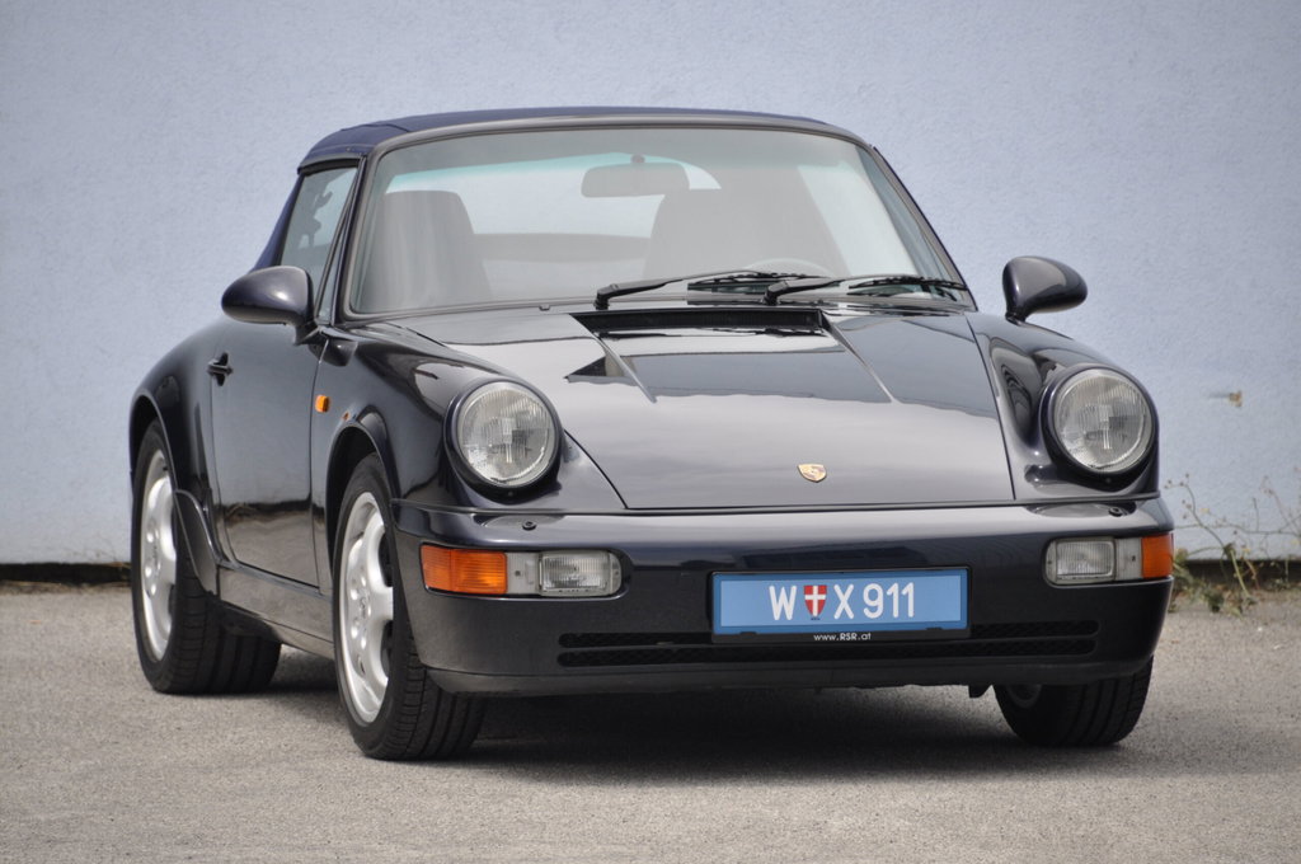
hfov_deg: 6.0
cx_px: 650
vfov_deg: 4.0
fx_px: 12452
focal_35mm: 345
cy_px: 432
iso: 500
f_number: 6.3
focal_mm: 230
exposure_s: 1/400
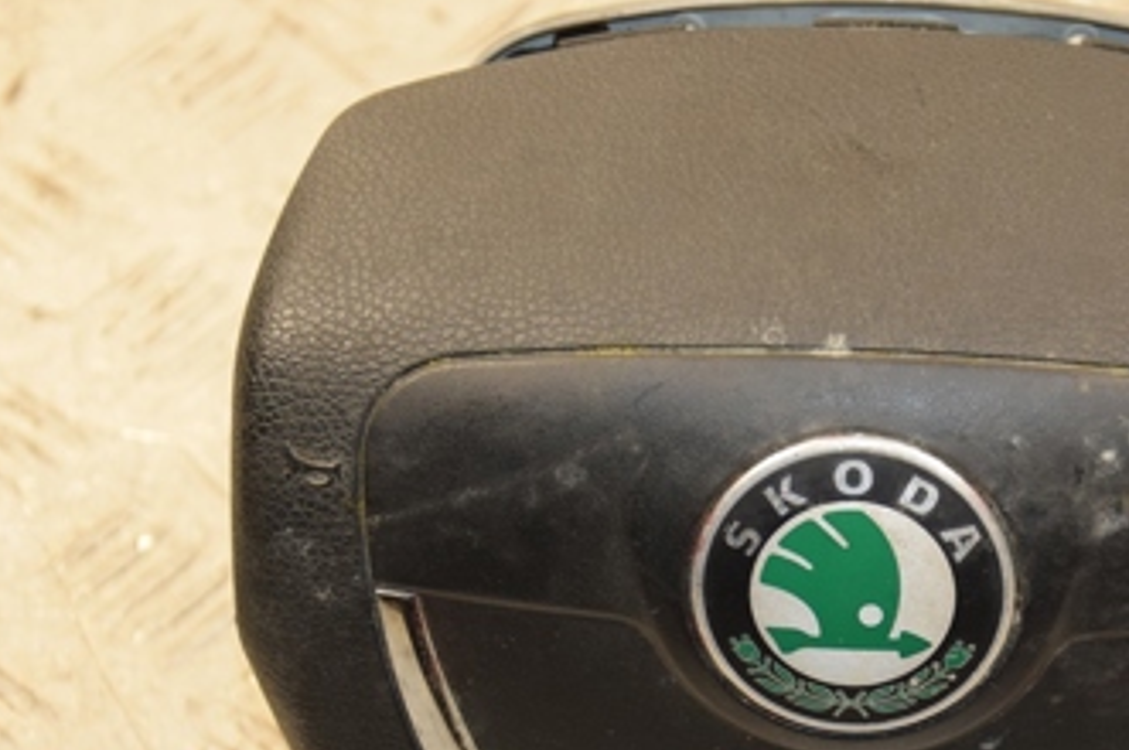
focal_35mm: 145
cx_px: 829
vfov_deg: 9.4
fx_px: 4543
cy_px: 552
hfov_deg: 14.1
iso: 800
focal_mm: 50
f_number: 5
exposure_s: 1/200
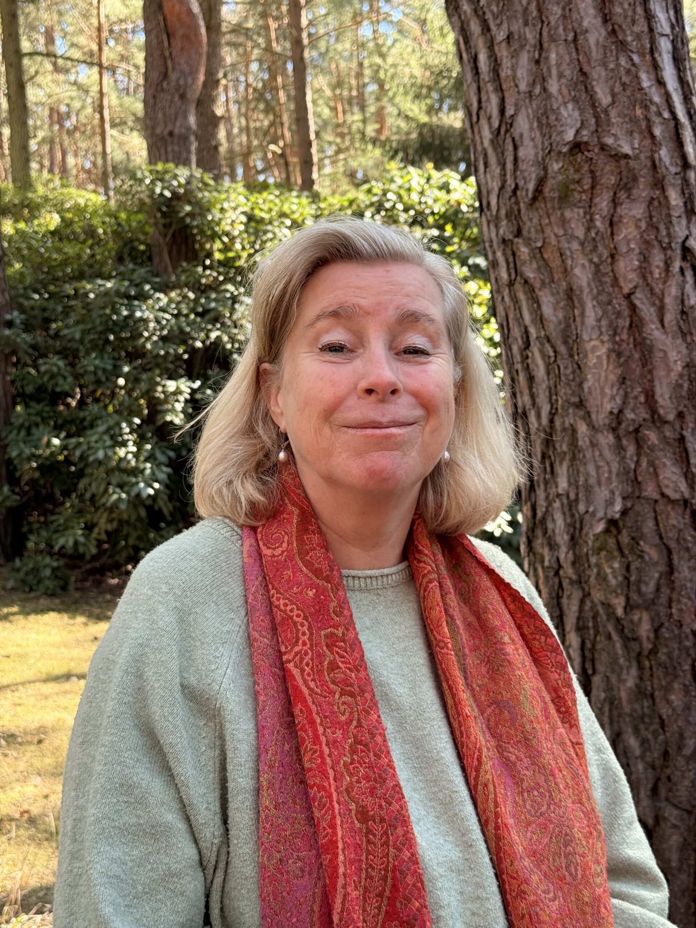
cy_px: 464
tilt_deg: -3.0
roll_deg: +0.4
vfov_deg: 39.7
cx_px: 348
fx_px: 1287
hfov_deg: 30.3
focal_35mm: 48
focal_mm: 6.76
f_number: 1.78
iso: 64
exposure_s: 1/157
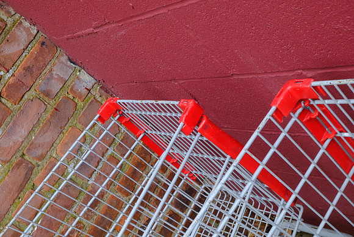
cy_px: 118
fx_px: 462
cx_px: 177
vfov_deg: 28.7
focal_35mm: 47
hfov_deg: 41.9
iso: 200
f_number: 11
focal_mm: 31.5
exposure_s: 1/6.5
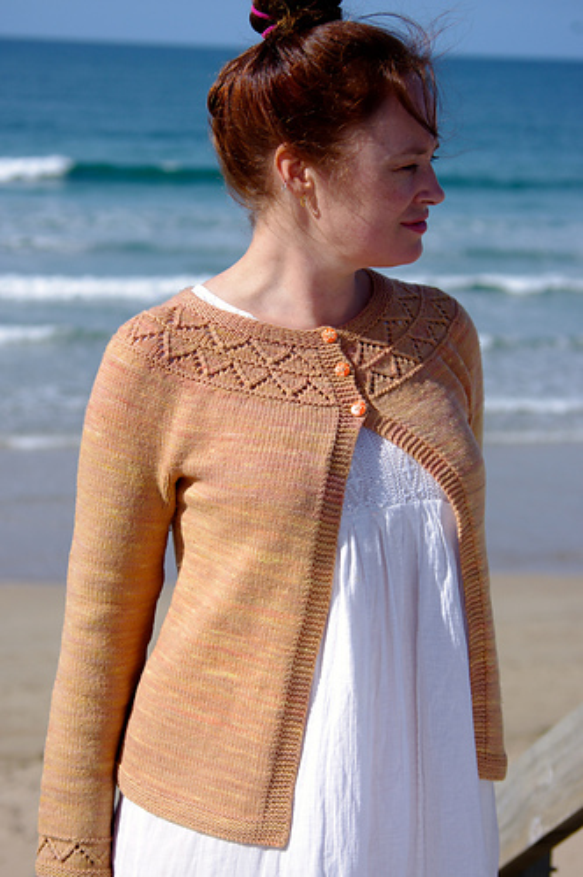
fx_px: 2290
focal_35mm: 94
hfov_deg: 14.5
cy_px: 438
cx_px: 292
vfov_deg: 21.7
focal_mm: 62.5
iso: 200
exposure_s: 1/1250
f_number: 5.6
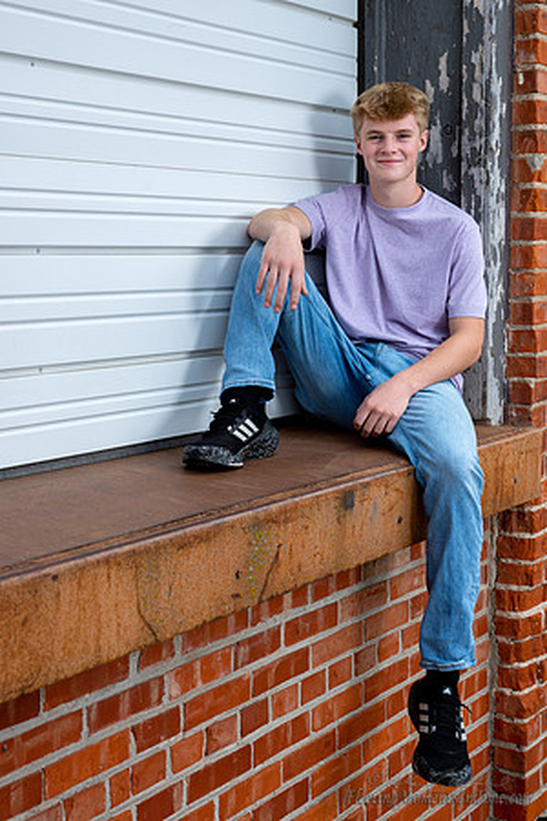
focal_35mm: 45
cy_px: 410
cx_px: 274
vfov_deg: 43.6
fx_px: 1026
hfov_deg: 29.9
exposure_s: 1/160
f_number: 6.3
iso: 100
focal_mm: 45
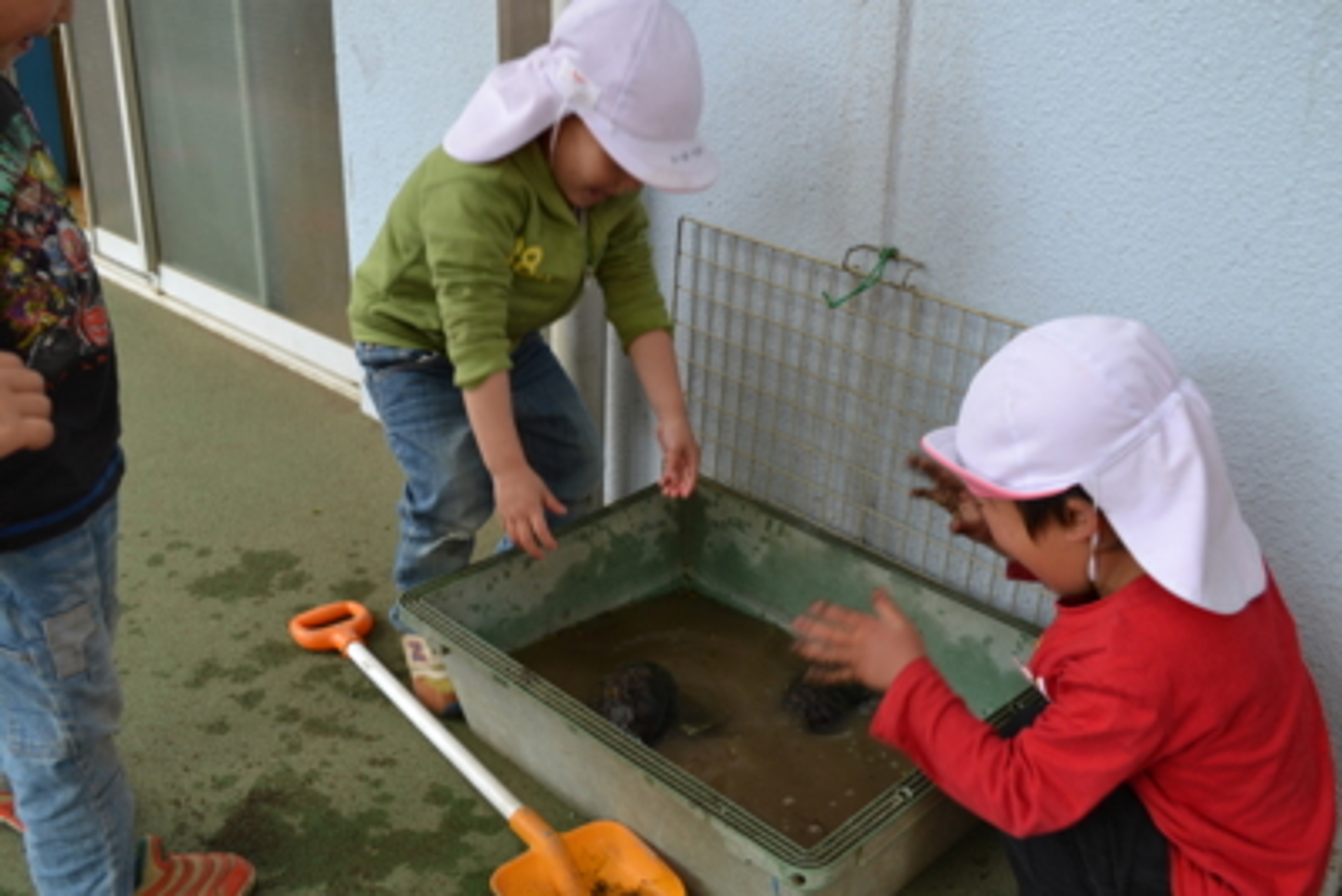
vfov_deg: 36.9
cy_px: 448
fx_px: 1342
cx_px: 671
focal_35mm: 36
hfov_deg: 53.1
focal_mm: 24
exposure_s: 1/100
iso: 400
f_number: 5
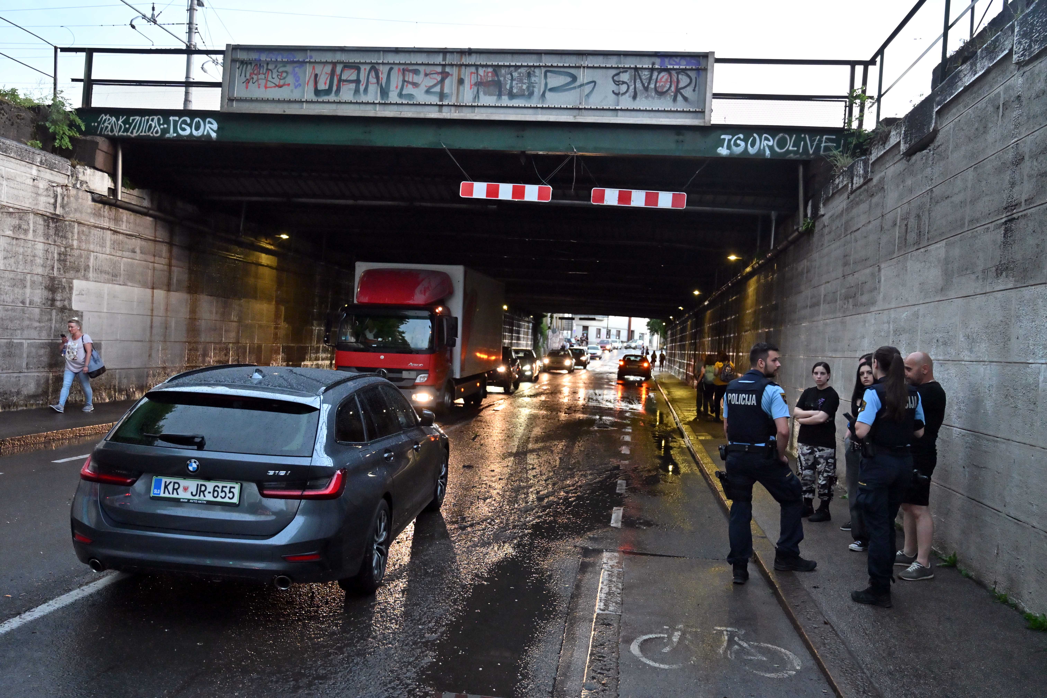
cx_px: 524
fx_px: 858
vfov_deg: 44.3
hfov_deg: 62.8
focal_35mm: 30
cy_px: 349
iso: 4000
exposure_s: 1/400
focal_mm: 29.5
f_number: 4
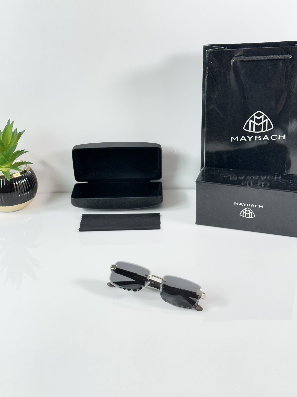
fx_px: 549
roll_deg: +1.3
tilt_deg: -25.5
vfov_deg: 39.7
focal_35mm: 48
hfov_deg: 30.3
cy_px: 198
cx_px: 148
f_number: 1.78
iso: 100
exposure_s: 1/100
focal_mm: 6.86
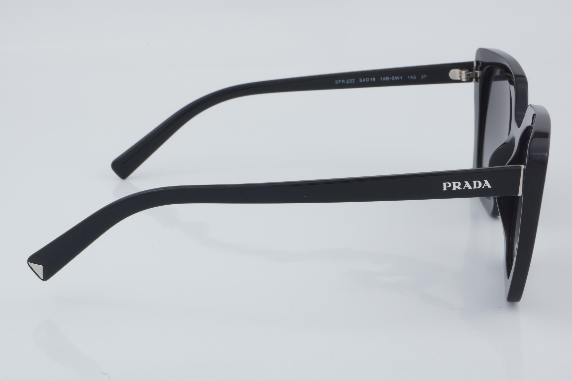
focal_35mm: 75
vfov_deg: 18.2
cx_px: 286
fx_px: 1192
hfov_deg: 27.0
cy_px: 190
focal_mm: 50
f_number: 32
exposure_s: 1/4
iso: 100
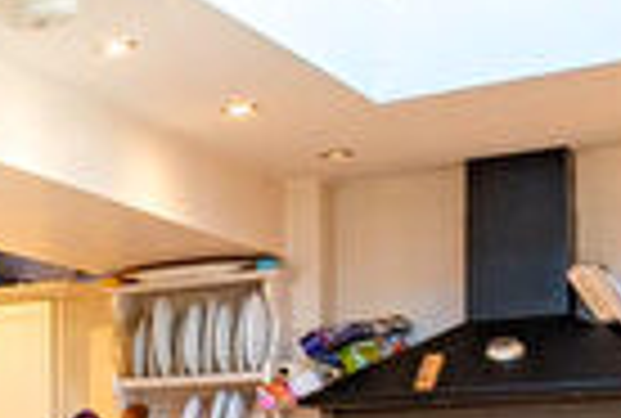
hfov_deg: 15.3
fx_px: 1532
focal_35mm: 89
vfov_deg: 14.8
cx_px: -796
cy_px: 562
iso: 800
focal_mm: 17.5
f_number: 7.1
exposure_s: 1/25
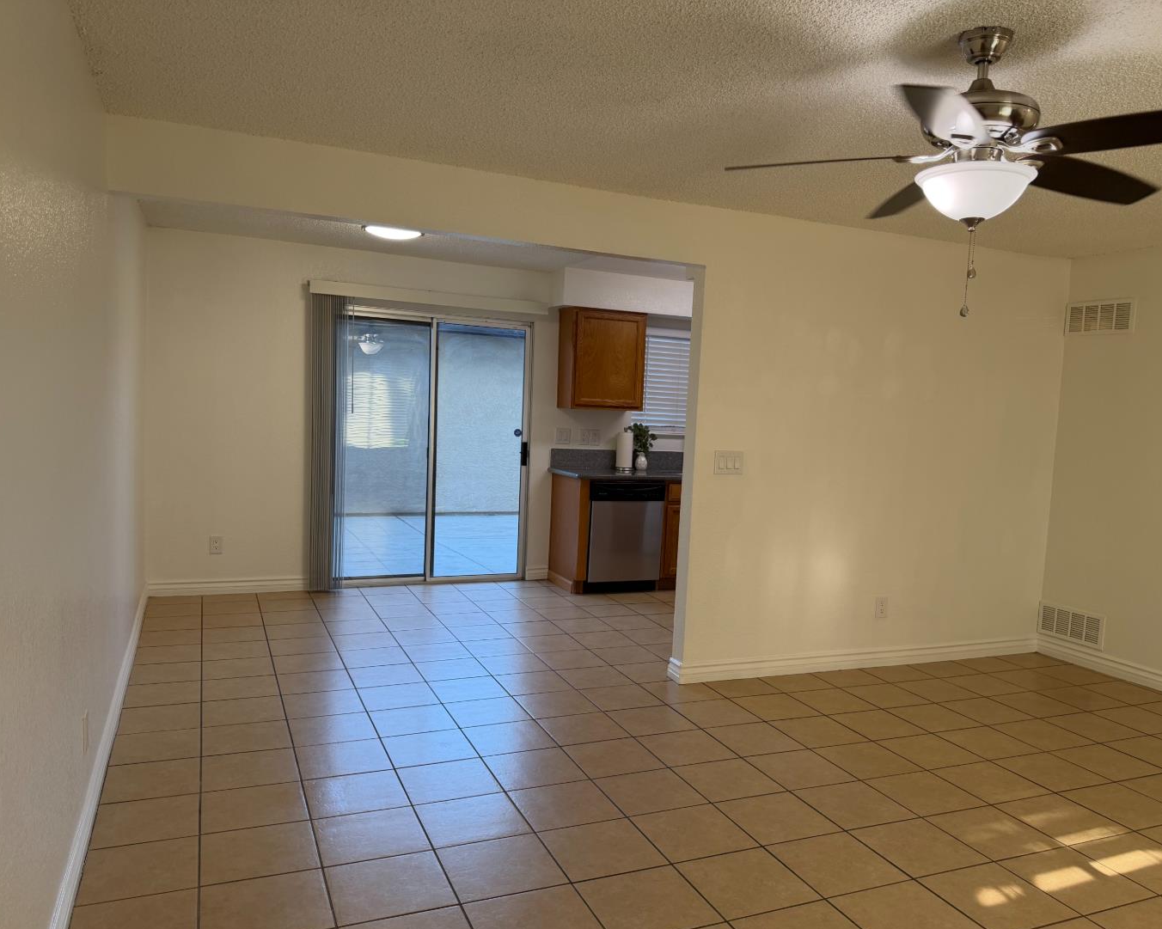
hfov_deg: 66.0
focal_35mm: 26
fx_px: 894
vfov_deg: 54.9
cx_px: 622
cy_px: 483
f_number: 1.78
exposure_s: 1/184
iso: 125
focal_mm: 6.76
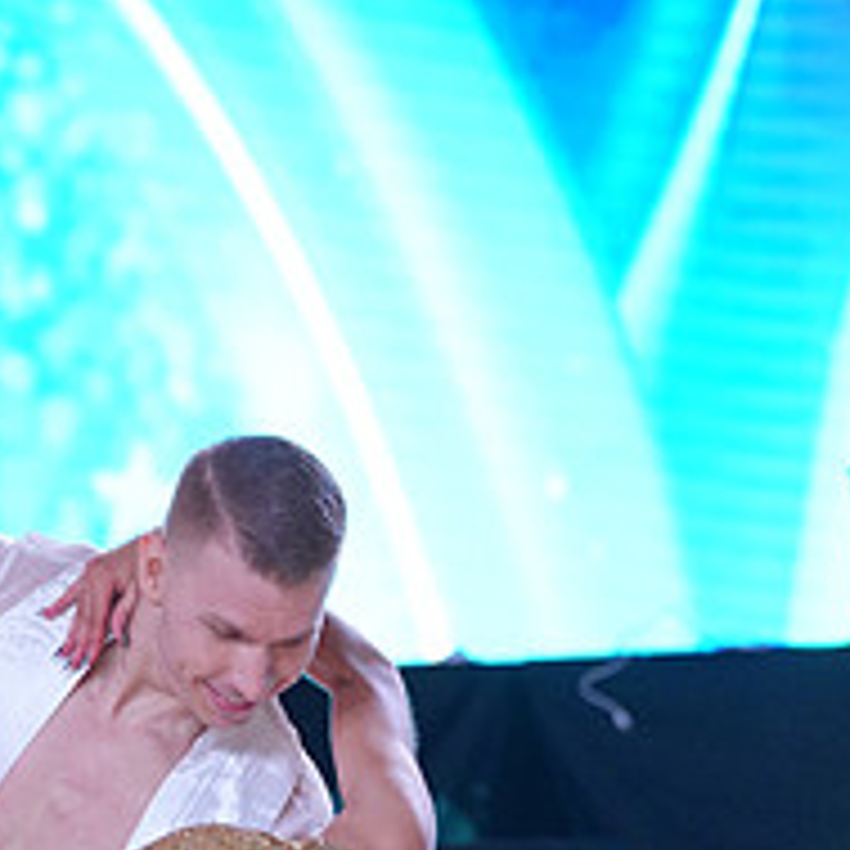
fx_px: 14502
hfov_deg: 3.4
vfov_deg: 3.3
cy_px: 1219
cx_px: 47
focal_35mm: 522
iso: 2000
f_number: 5.6
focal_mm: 200
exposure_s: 1/400
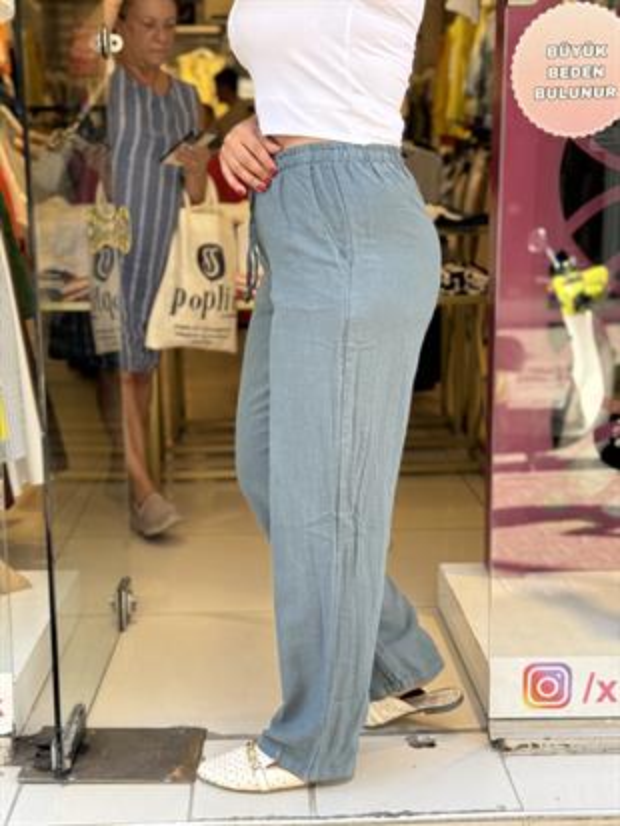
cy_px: 413
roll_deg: -0.3
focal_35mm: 48
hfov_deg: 30.3
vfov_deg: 39.6
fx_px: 1146
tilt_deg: -10.9
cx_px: 310
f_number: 1.78
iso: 100
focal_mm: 6.76
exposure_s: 1/268
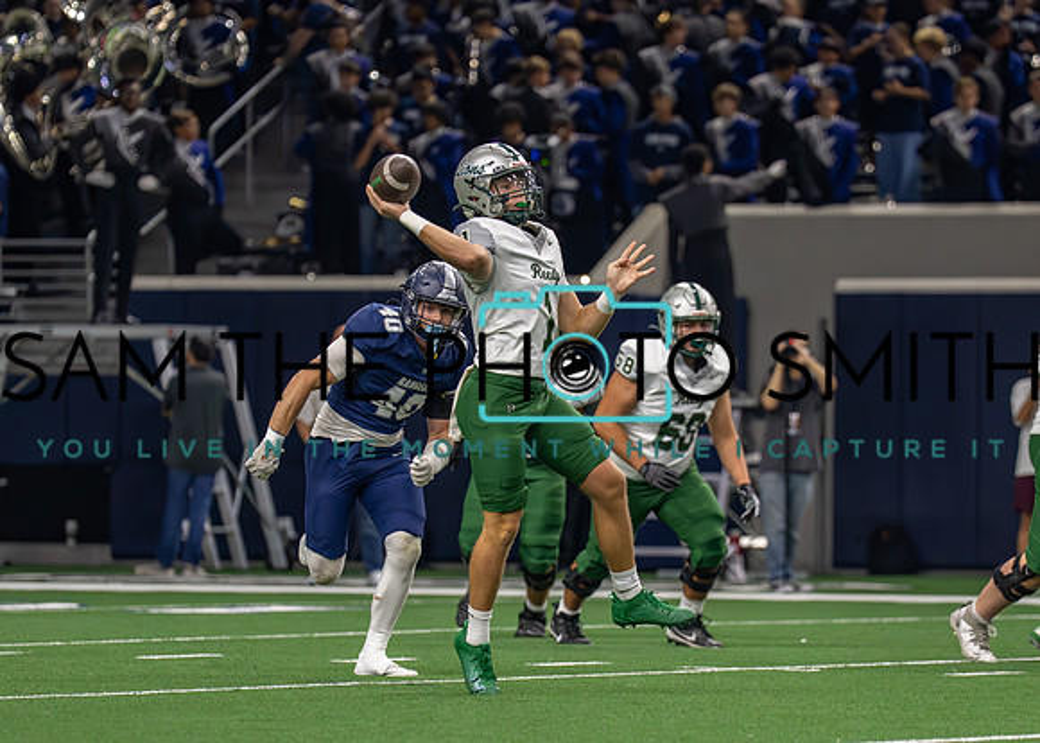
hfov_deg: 6.6
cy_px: 454
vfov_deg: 4.7
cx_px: 593
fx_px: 8996
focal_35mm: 305
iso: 4000
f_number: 2.8
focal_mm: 167
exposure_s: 1/1600
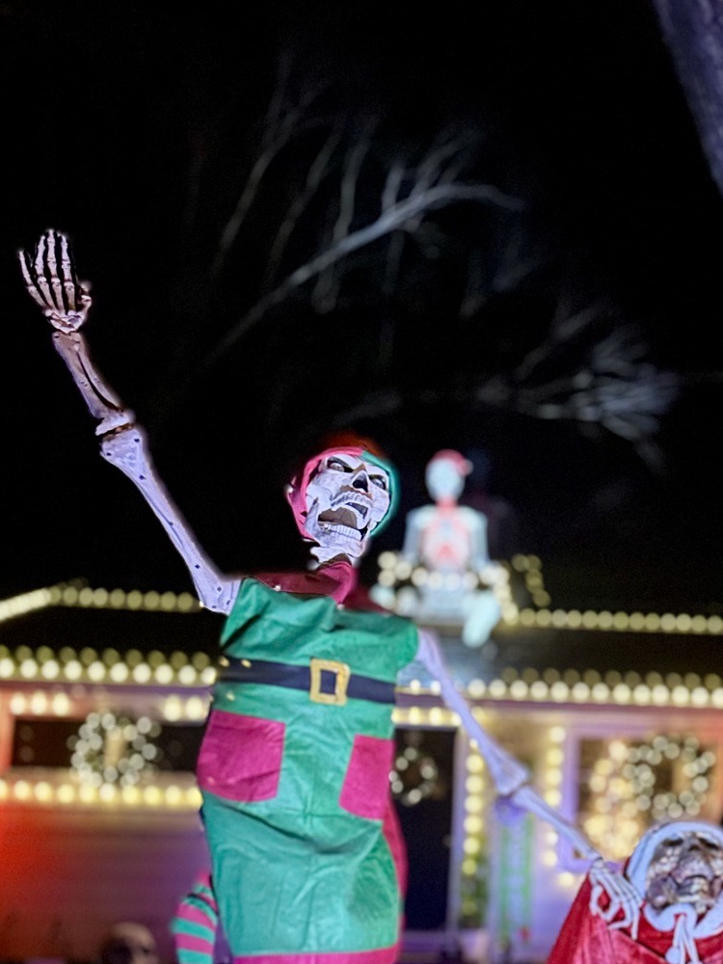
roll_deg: -1.9
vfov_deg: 38.2
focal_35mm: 48
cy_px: 771
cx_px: 691
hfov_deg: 28.7
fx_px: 1337
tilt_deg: +5.9
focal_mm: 6.86
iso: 2000
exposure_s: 1/26
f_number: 1.78
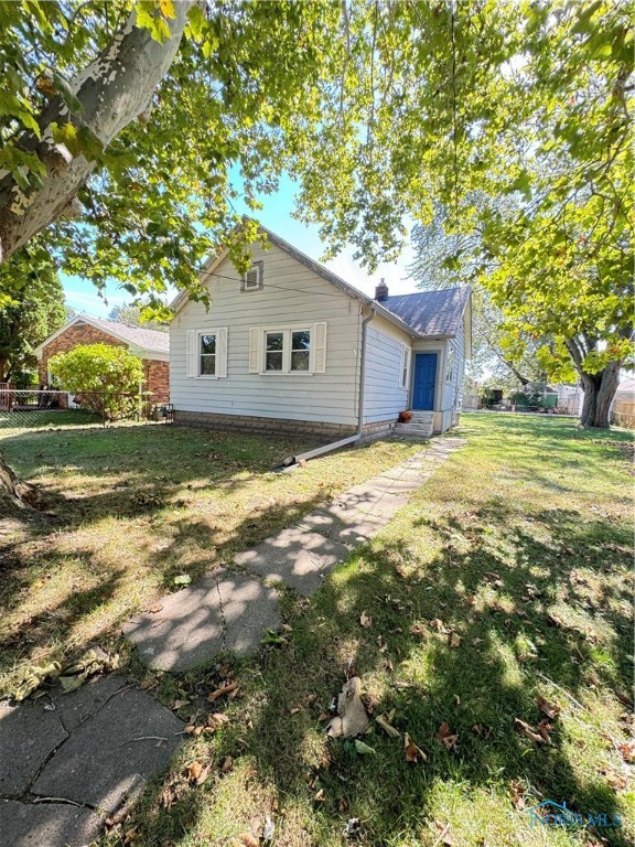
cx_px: 318
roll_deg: -1.9
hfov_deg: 85.7
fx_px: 342
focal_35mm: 14
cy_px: 424
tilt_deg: -5.6
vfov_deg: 102.1
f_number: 2.2
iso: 80
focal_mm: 2.22
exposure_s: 1/99
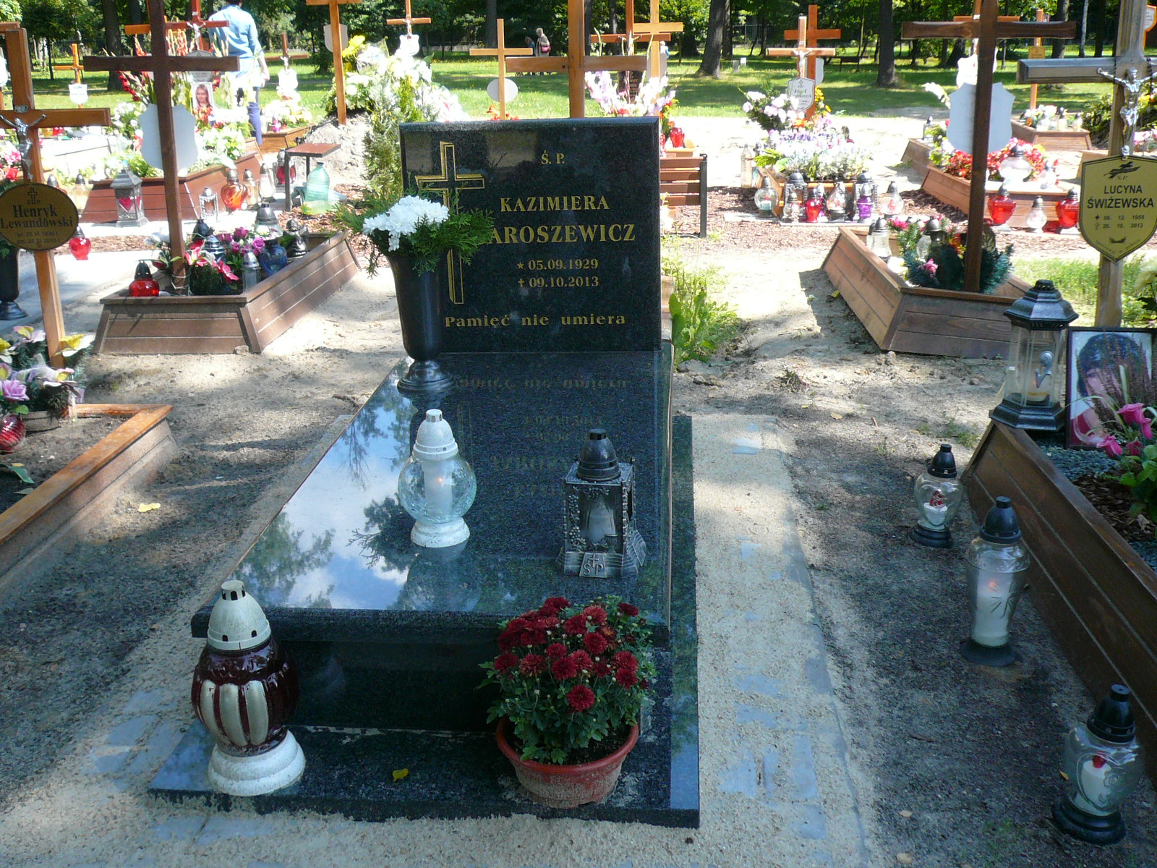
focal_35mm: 34
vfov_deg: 41.8
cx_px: 578
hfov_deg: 54.0
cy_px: 434
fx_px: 1136
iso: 100
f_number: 2.8
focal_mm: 4.6
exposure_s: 1/320
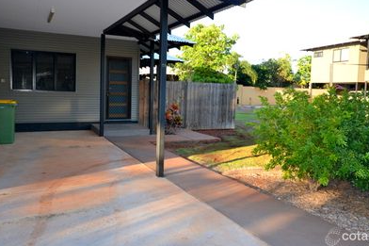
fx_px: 314
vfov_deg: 42.7
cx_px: 180
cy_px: 108
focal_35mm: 31
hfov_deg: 60.9
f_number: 5.3
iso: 180
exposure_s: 1/125
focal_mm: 17
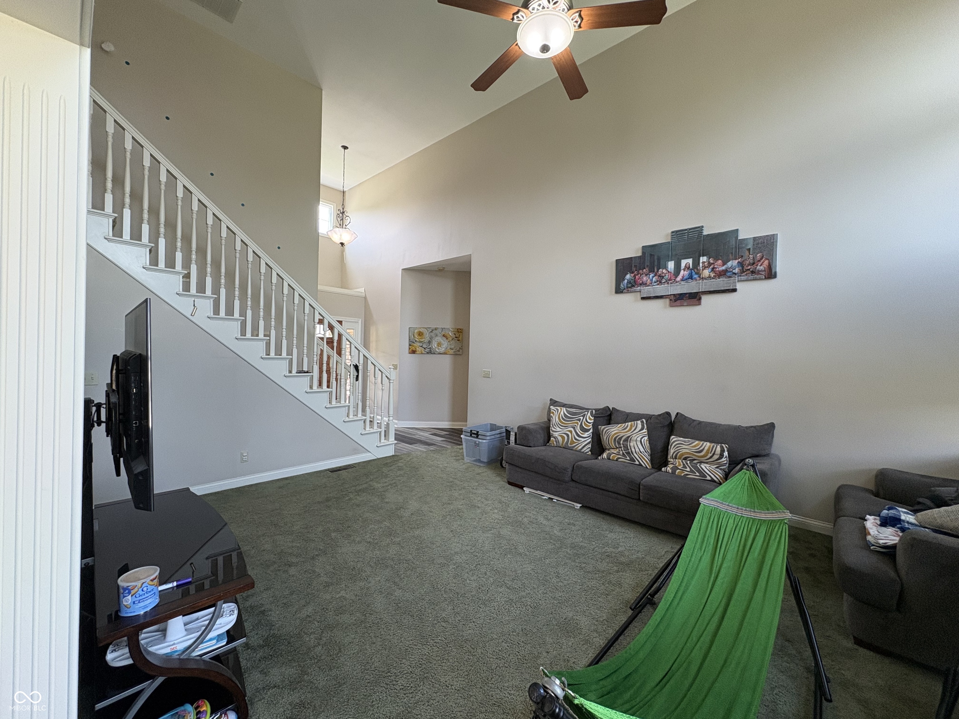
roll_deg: -1.4
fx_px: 388
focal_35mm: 14
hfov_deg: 102.1
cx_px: 480
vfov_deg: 85.7
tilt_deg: -0.5
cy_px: 360
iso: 125
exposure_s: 1/60
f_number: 2.2
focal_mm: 2.22
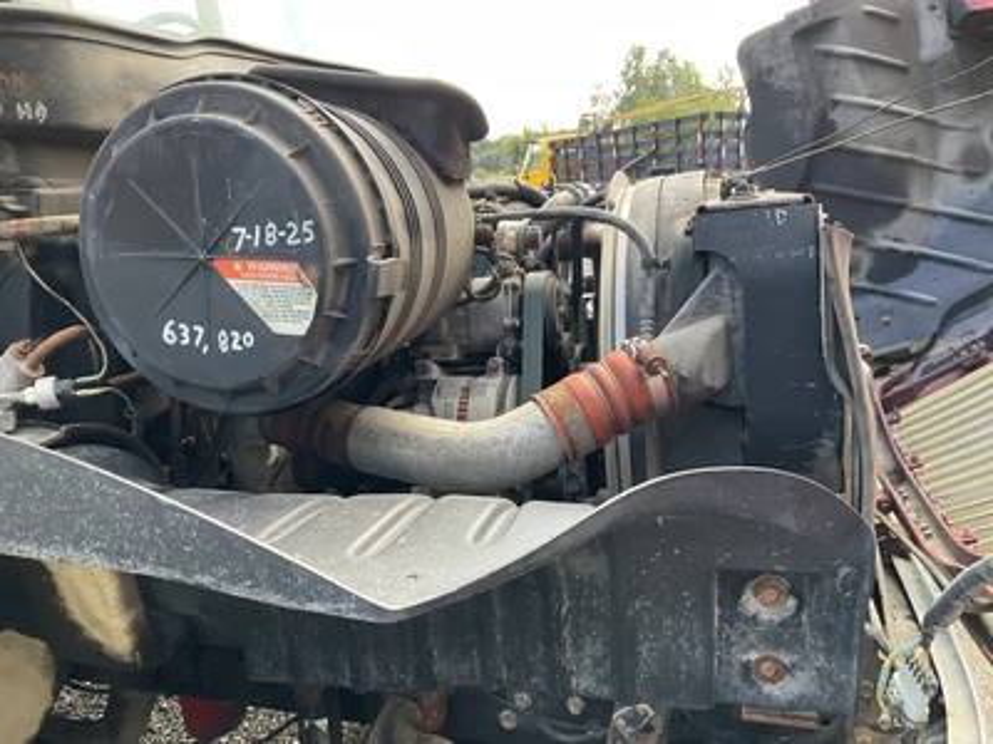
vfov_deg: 48.2
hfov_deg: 61.7
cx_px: 496
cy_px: 372
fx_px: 832
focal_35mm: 29
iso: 32
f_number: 1.8
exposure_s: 1/122
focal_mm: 3
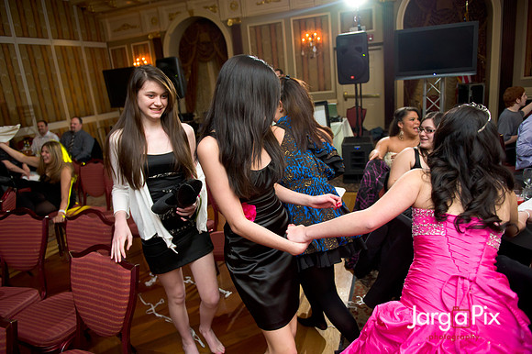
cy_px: 177
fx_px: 354
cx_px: 266
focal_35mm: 24
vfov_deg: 53.1
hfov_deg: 73.8
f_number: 3.2
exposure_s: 1/125
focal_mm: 24
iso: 1600
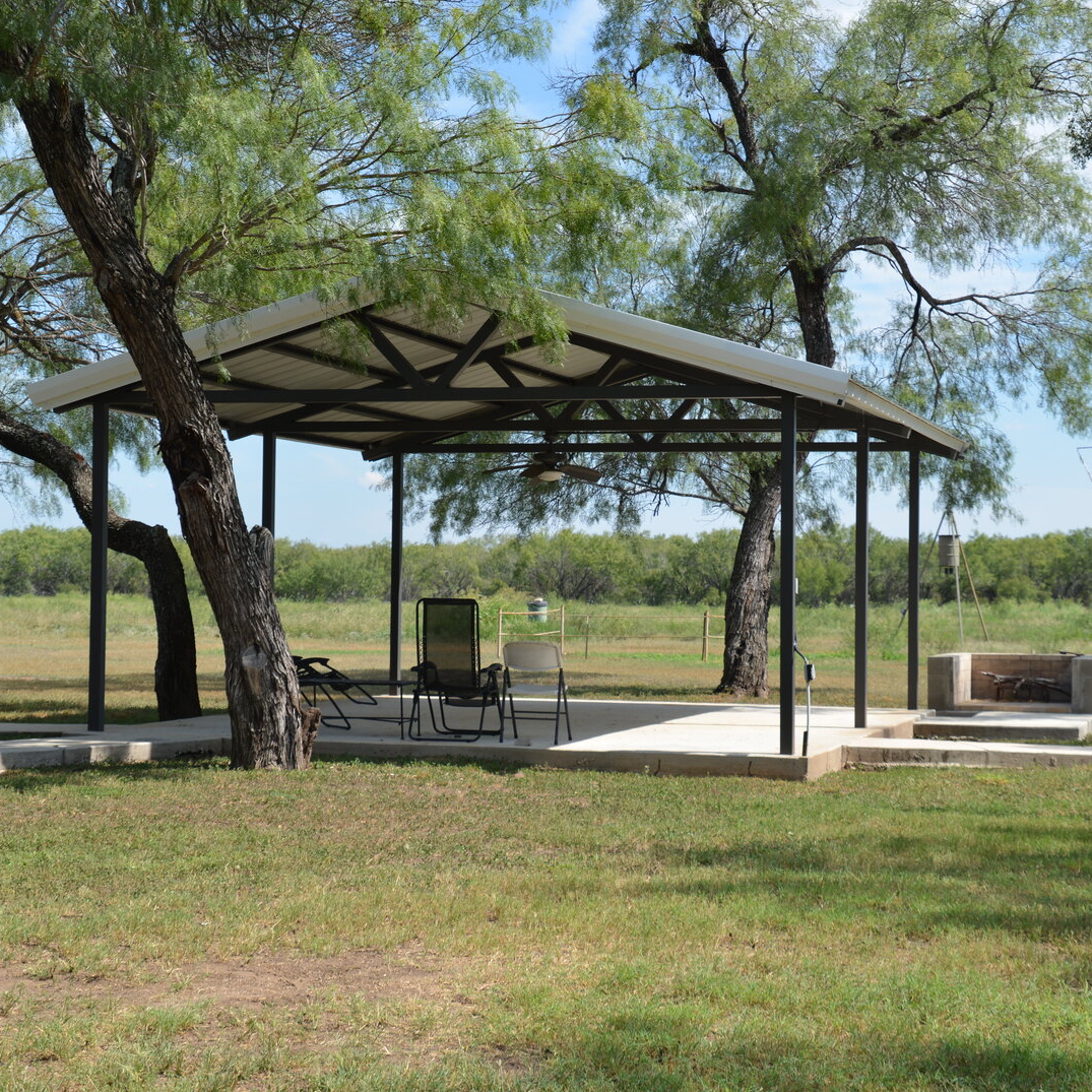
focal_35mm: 64
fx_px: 2284
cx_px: 533
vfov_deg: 26.9
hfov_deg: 26.9
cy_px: 544
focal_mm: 50
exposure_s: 1/250
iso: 125
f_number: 8
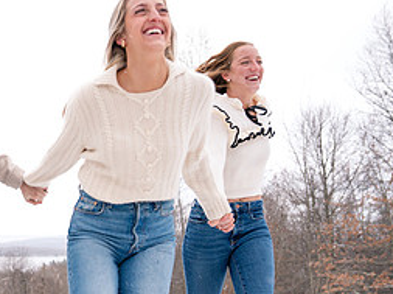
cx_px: -30
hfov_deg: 32.3
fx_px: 601
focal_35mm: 53
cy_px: 225
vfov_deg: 27.0
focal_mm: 24
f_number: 3.2
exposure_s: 1/250
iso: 400
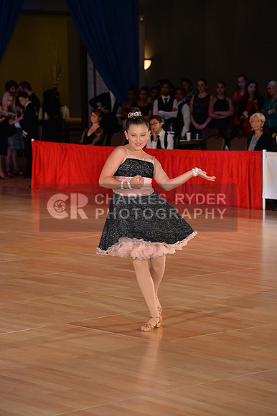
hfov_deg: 11.4
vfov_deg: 17.1
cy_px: 208
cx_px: 138
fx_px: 1387
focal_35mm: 120
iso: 1600
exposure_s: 1/200
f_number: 5
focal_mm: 120
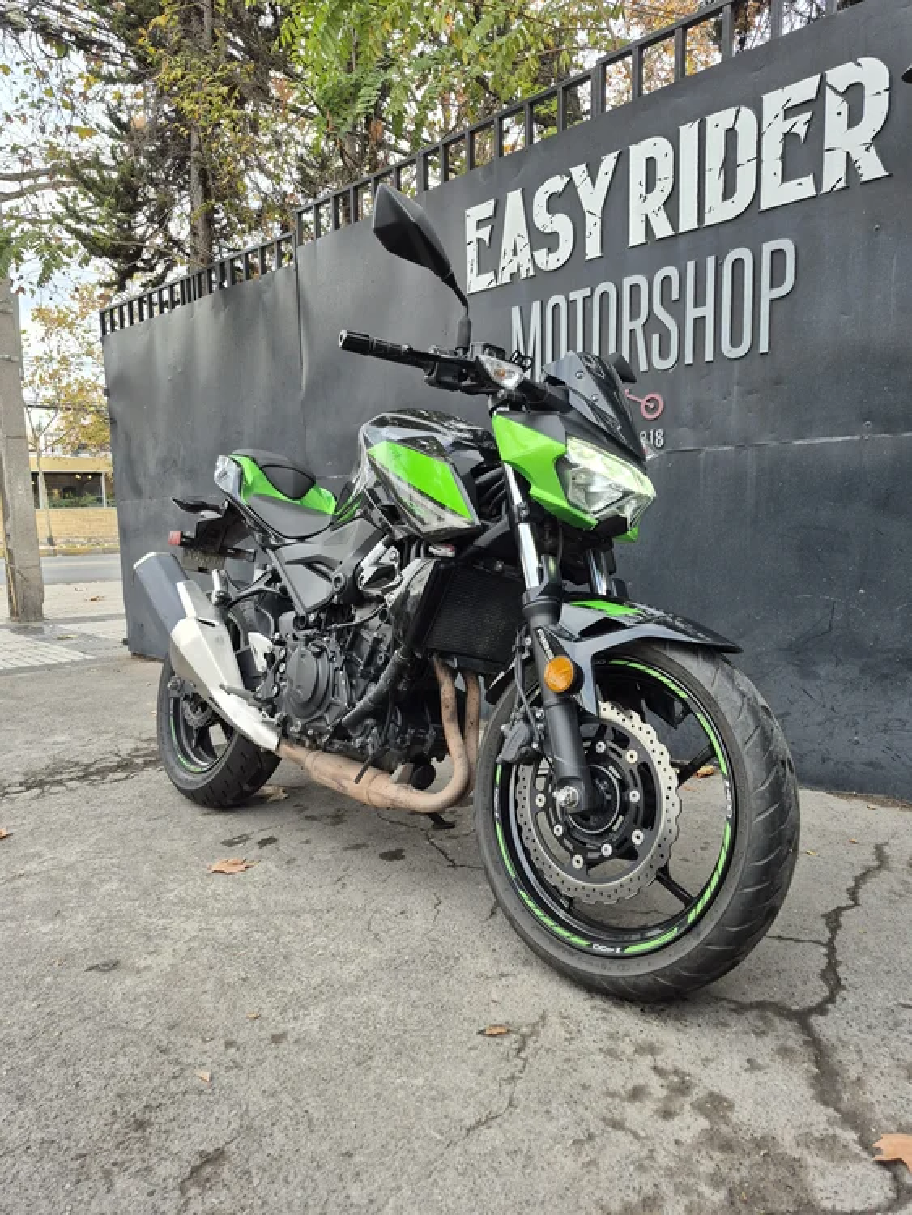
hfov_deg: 58.9
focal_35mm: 23
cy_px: 608
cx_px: 456
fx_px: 807
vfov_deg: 73.9
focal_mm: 5.4
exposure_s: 1/180
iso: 80
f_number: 1.8
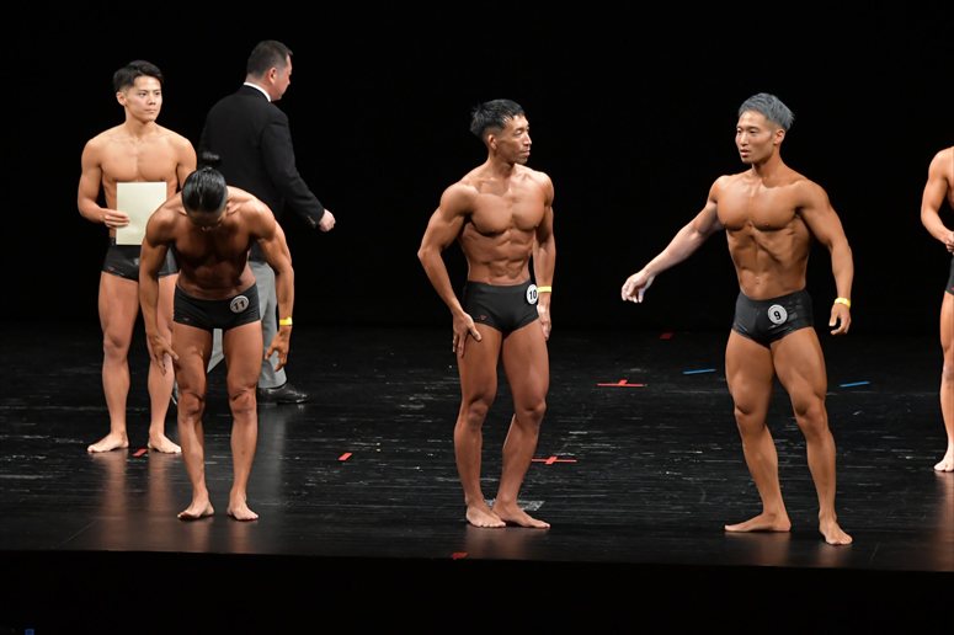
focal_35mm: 202
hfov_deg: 10.2
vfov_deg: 6.8
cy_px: 318
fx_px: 5350
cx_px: 477
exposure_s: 1/400
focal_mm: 135
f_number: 5.6
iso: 3200
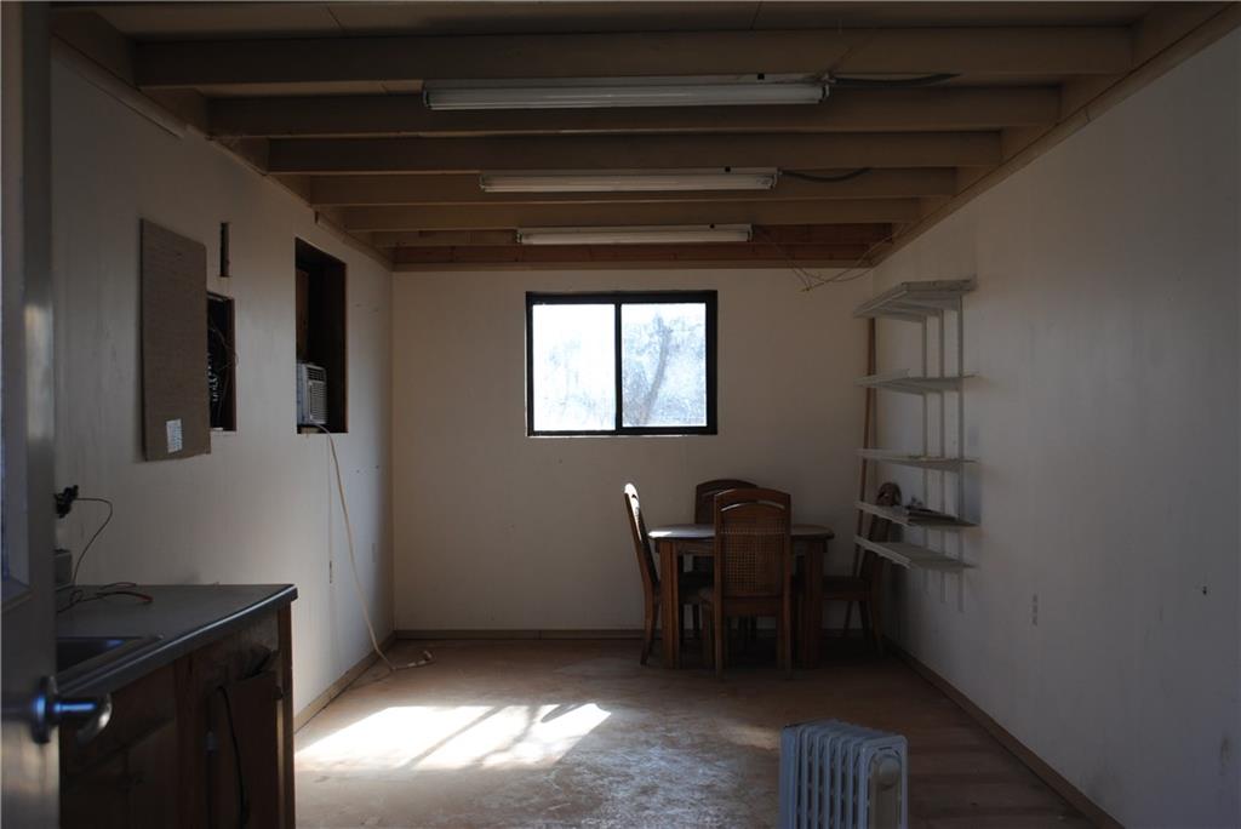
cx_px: 620
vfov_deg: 31.9
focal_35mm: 42
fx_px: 1449
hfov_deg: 46.4
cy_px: 414
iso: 200
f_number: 5
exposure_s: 1/100
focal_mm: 28
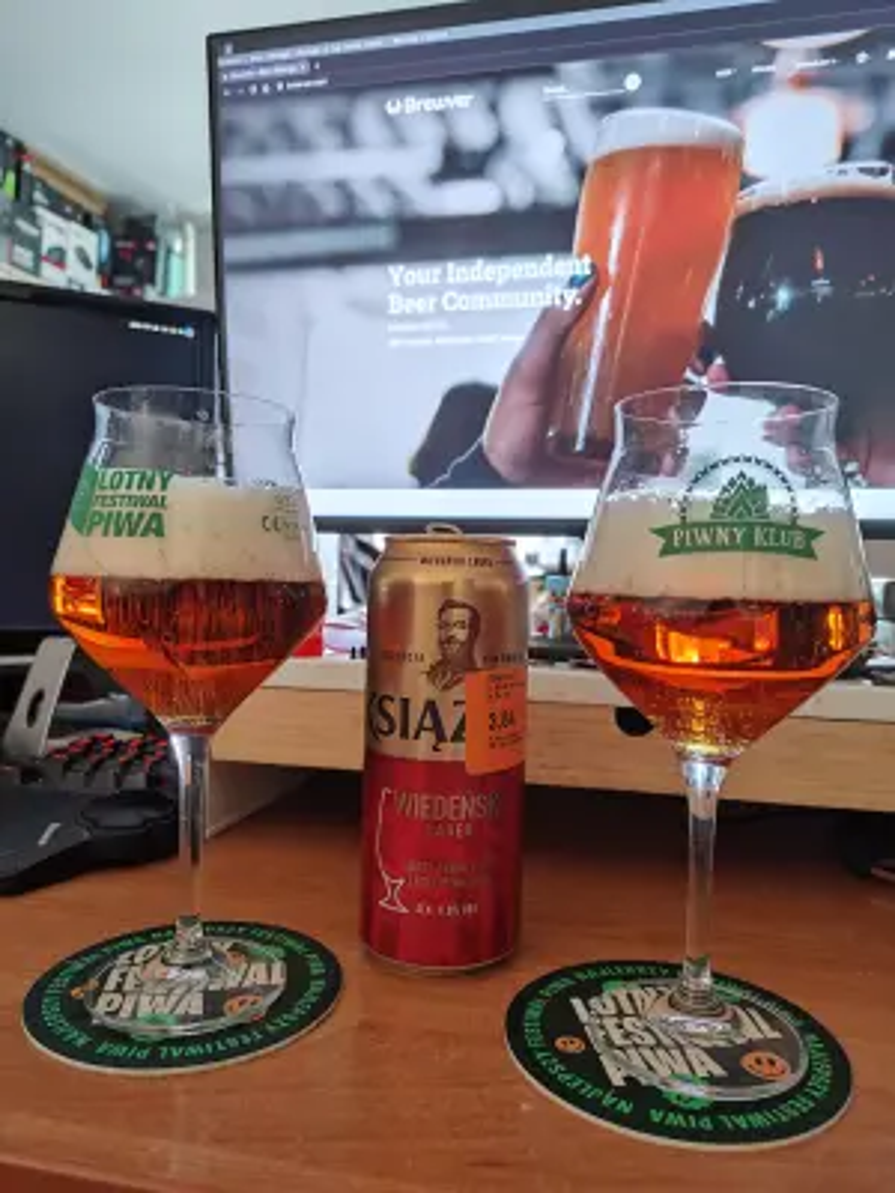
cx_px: 448
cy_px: 596
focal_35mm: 23
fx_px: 793
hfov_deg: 58.9
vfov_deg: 73.9
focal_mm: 5.56
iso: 641
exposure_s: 1/15.2
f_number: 1.88
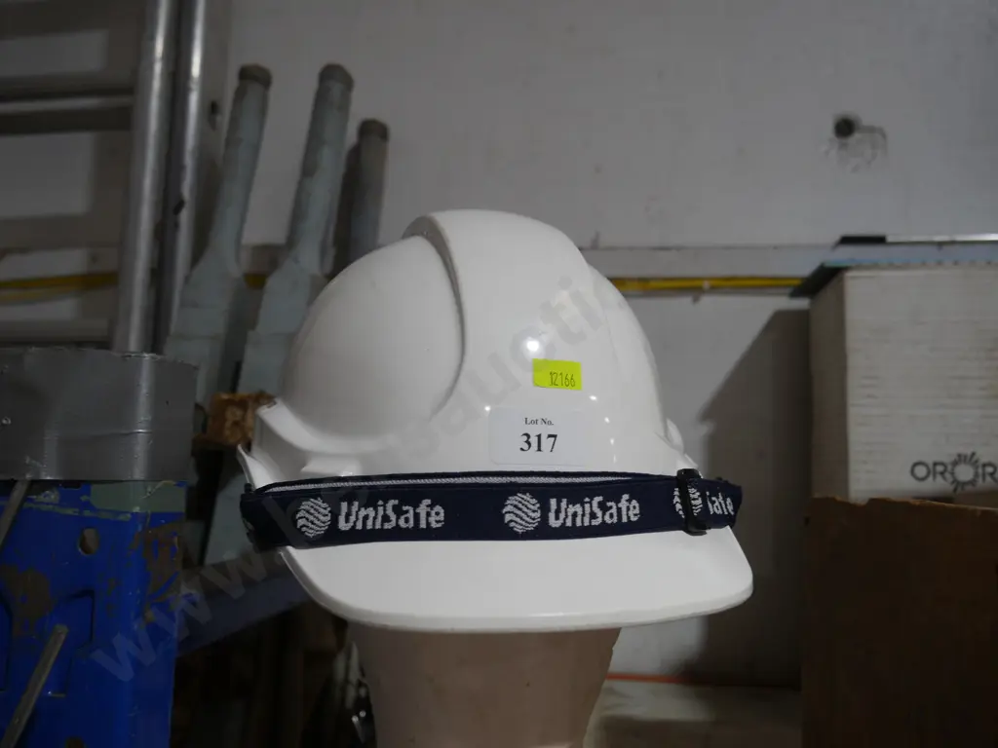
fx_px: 807
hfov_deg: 63.4
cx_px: 499
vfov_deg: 49.7
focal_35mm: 28
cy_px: 374
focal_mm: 14
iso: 320
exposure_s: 1/60
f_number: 3.5
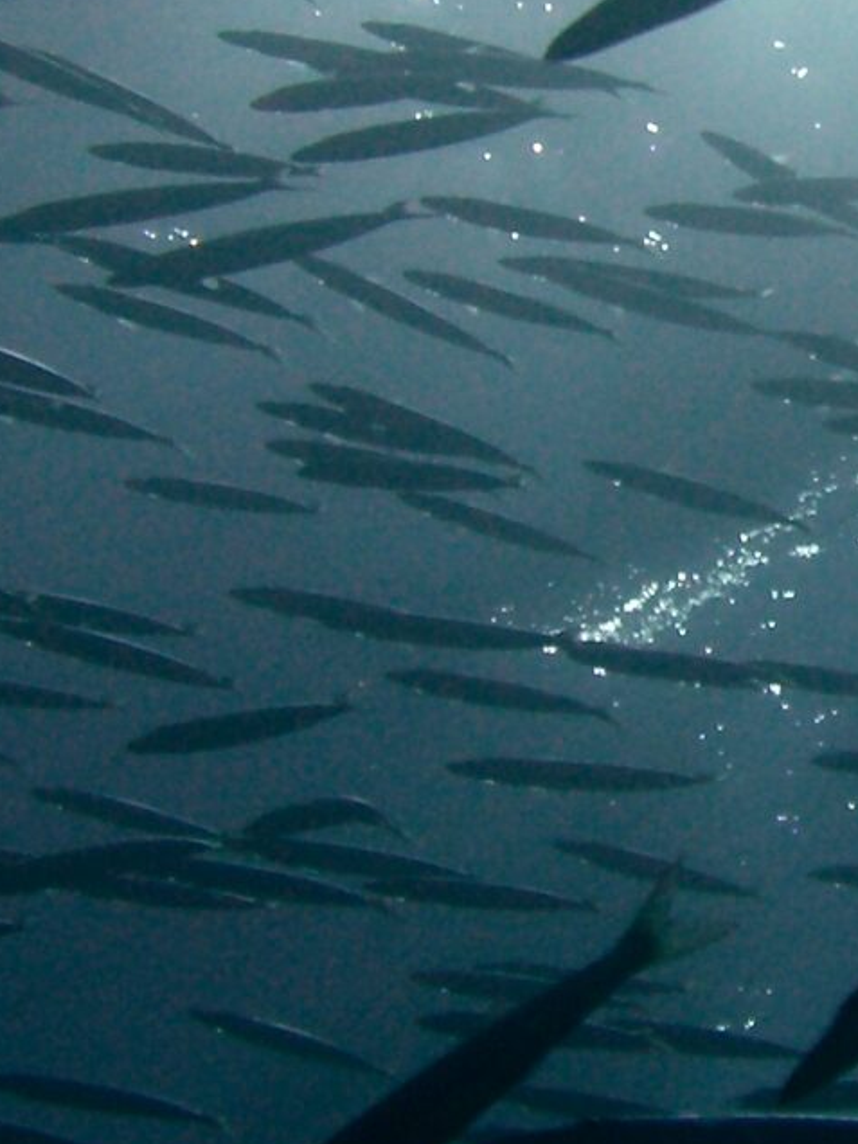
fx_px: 5056
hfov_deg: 9.6
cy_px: 306
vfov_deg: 12.9
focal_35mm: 153
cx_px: 937
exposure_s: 1/2000
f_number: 5.6
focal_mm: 7.9
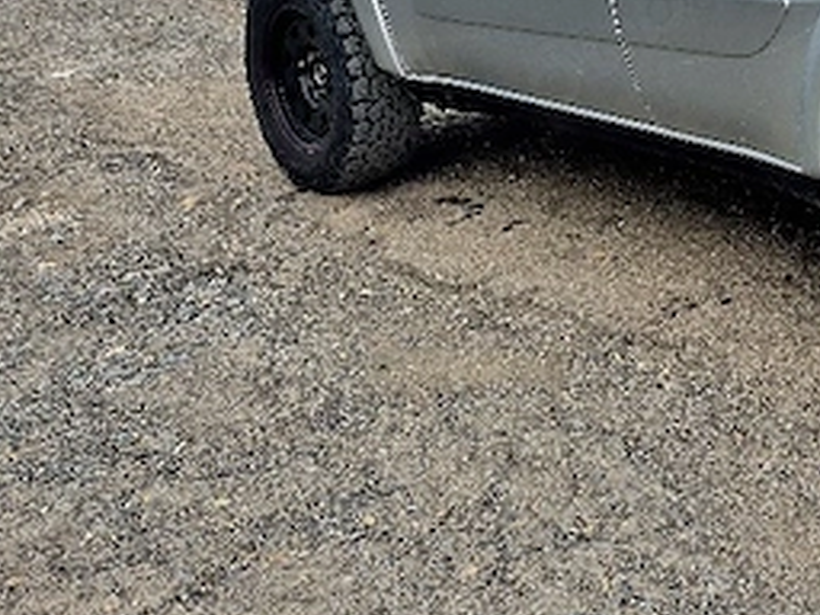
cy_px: -26
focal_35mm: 54
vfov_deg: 25.5
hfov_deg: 32.2
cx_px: 855
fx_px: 1279
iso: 25
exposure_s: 1/455
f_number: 1.8
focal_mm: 5.4
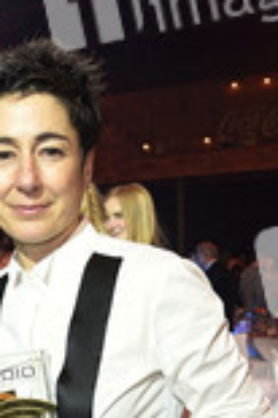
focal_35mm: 62
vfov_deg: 30.7
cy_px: 391
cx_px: -67
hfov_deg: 20.3
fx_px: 720
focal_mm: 24
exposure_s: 1/80
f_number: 5.6
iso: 1600
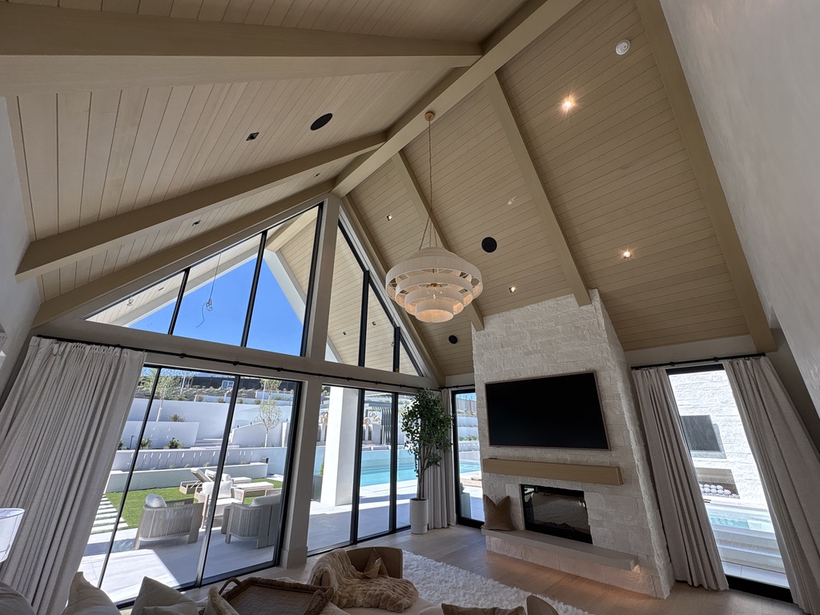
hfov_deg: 102.1
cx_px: 410
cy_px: 308
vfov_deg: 85.7
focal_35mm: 14
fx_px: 332
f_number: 2.2
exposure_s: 1/377
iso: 50
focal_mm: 2.22
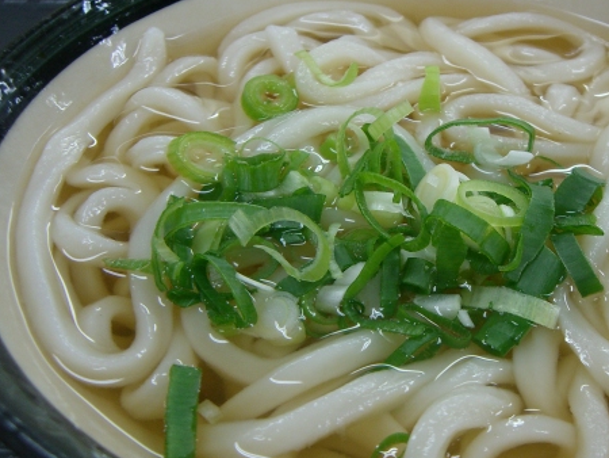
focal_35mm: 54
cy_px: 251
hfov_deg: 35.0
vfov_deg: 27.0
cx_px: 429
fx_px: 951
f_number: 2.7
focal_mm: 6.2
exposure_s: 1/50
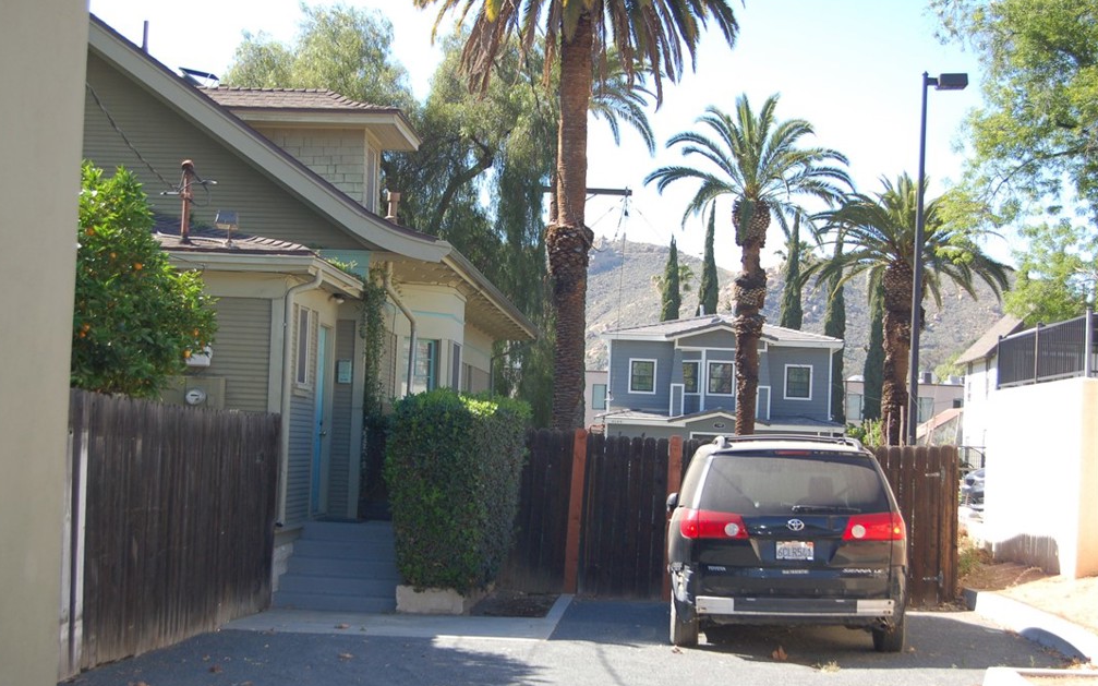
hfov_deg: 34.6
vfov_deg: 22.0
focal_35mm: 59
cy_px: 362
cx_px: 543
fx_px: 1765
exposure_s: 1/400
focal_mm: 38
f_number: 5
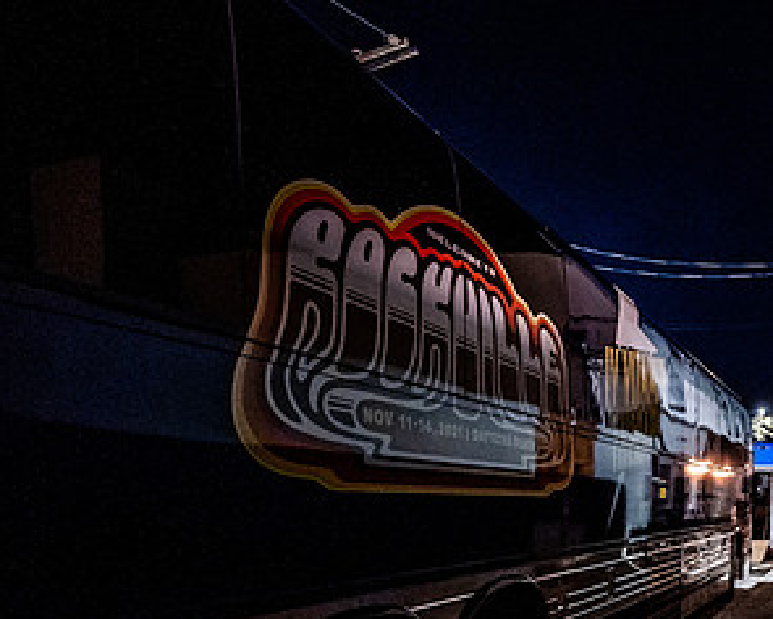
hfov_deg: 56.8
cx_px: 545
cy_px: 540
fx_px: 686
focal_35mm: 30
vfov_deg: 44.7
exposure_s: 1/40
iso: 4000
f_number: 2.8
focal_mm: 14
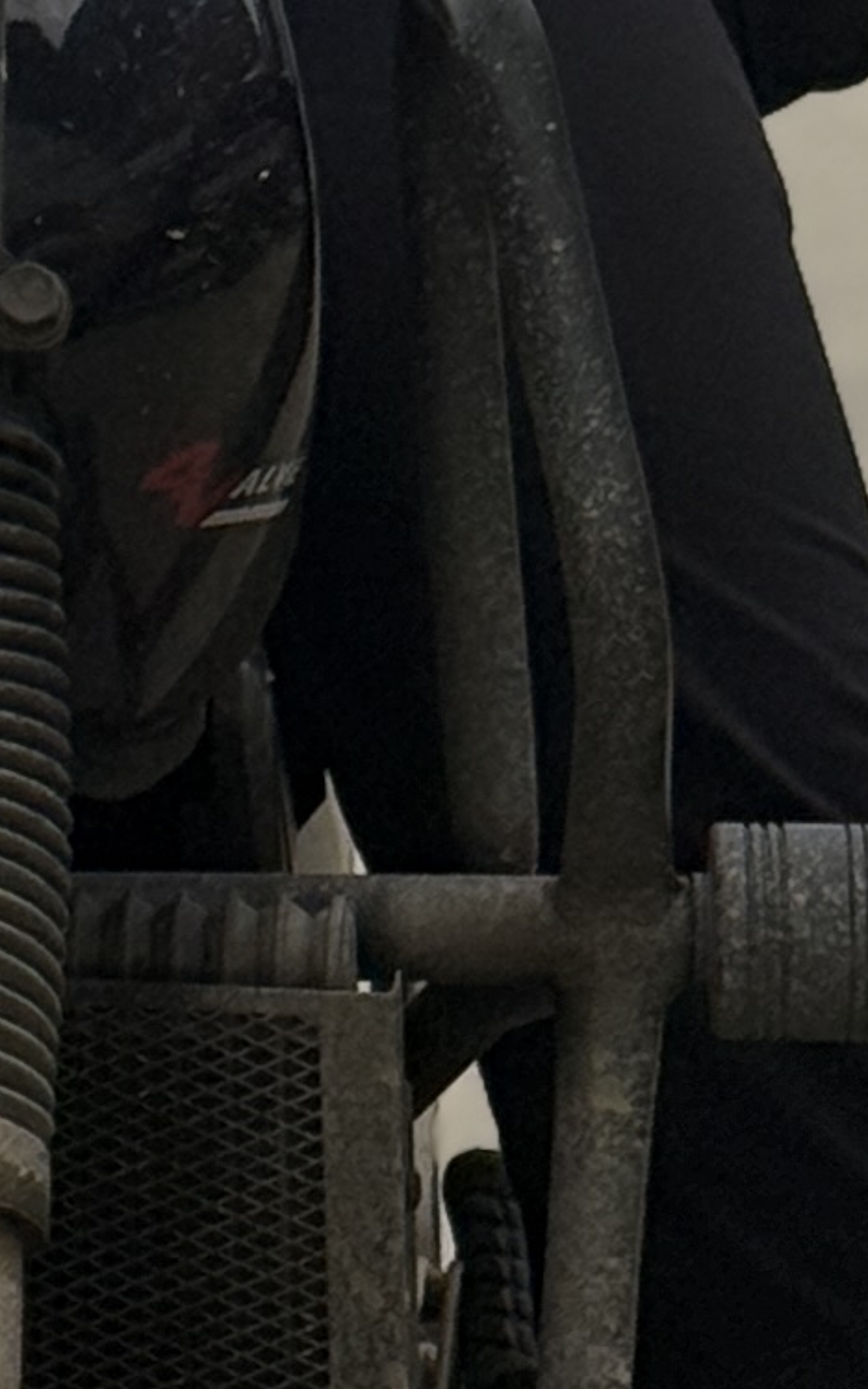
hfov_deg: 4.8
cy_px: -567
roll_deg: +1.7
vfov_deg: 7.6
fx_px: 10373
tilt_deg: +0.5
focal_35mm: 274
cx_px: -458
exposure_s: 1/669
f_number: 1.78
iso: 64
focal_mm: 6.76
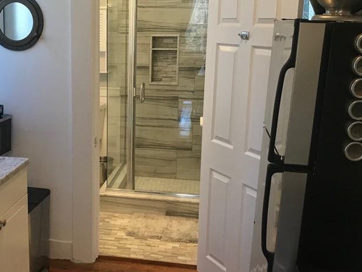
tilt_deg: -10.3
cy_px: 134
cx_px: 112
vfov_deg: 30.9
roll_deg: -0.4
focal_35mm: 47
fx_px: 492
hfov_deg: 39.8
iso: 32
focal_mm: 3.99
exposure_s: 1/30
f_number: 1.8
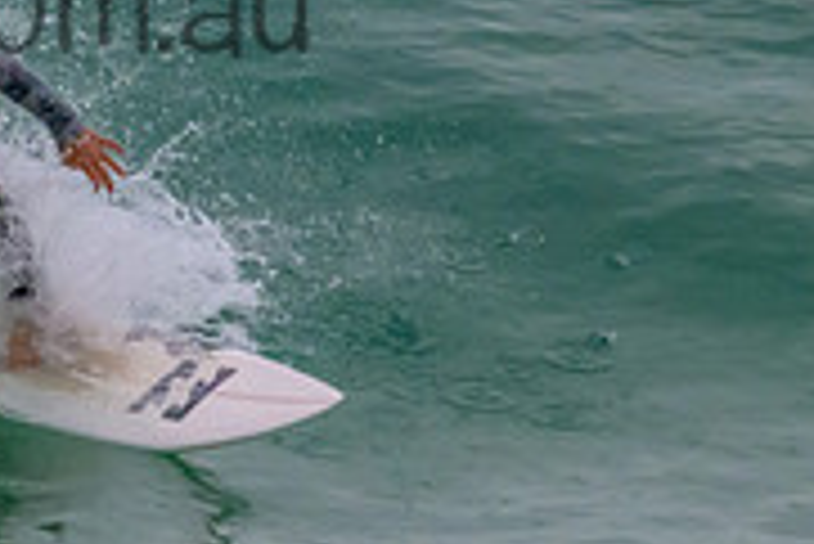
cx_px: -166
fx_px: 58110
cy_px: -52
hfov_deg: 0.8
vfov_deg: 0.5
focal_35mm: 2568
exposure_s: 1/2000
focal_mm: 800
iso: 7200
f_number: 11
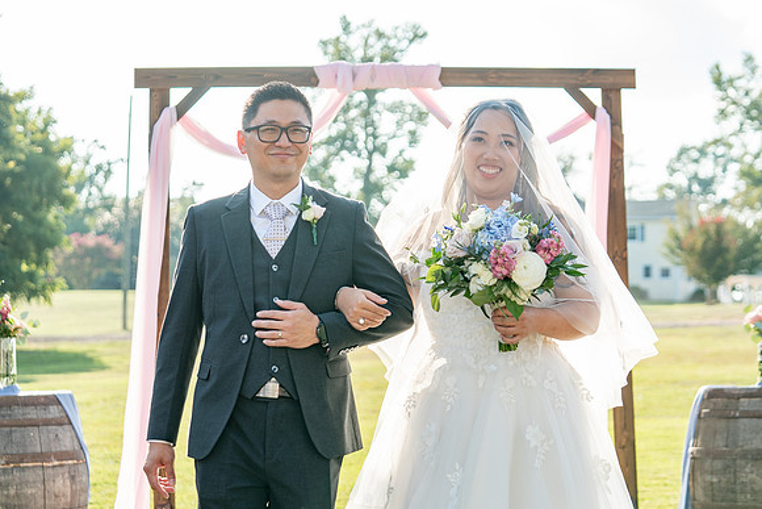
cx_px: 405
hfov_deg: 23.5
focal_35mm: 86
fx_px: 1828
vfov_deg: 15.8
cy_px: 300
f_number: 4
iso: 100
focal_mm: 70
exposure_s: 1/250
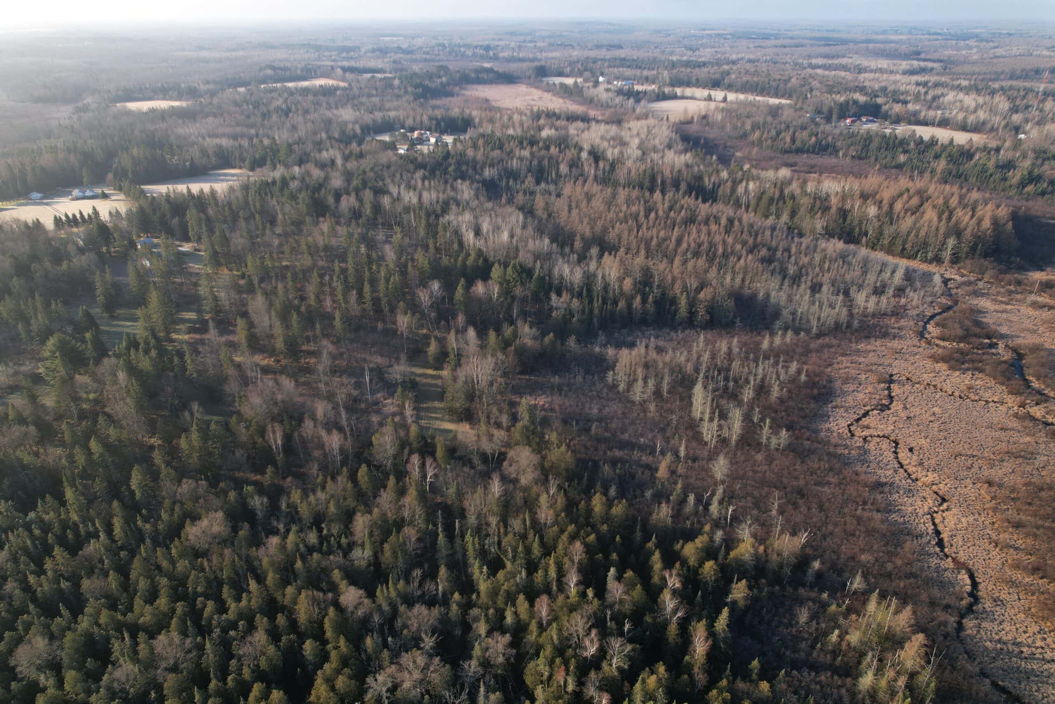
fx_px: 645
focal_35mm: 22
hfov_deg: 78.6
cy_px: 352
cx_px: 528
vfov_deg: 57.2
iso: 100
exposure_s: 1/20
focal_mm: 8.38
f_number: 2.8
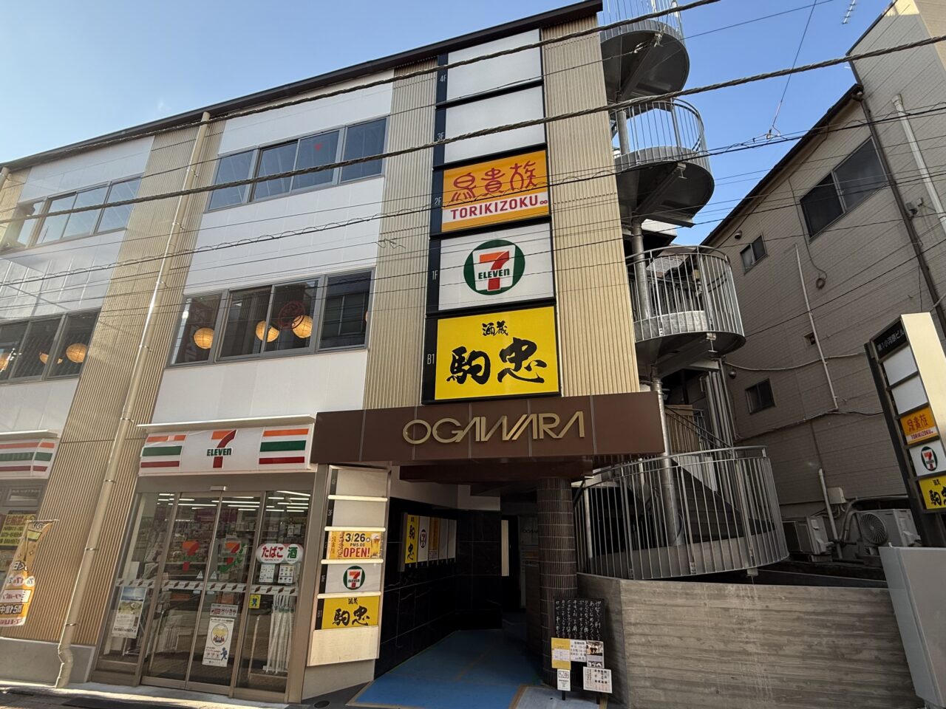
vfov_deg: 85.7
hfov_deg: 102.1
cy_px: 354
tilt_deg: +21.5
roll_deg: -0.7
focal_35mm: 14
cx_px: 473
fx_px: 383
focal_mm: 2.22
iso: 50
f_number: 2.2
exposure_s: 1/333
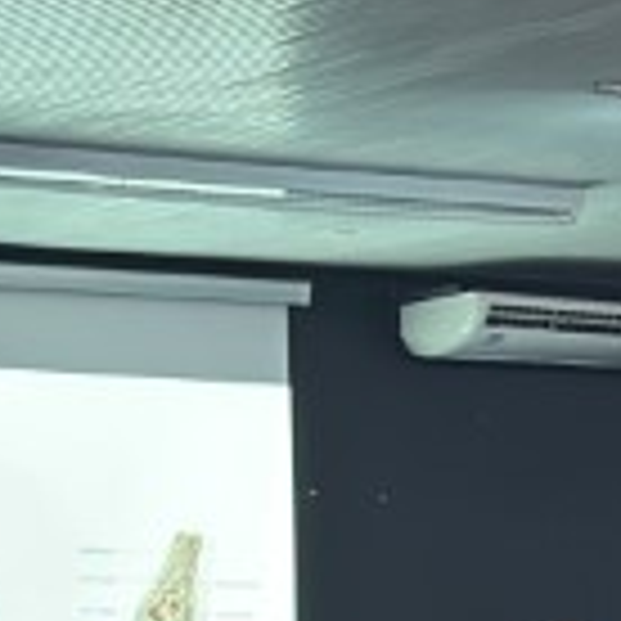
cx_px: 504
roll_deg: +0.6
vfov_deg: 8.6
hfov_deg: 8.9
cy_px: 1053
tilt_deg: -5.2
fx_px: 3998
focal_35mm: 197
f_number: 1.78
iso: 500
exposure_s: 1/40
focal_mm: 6.86
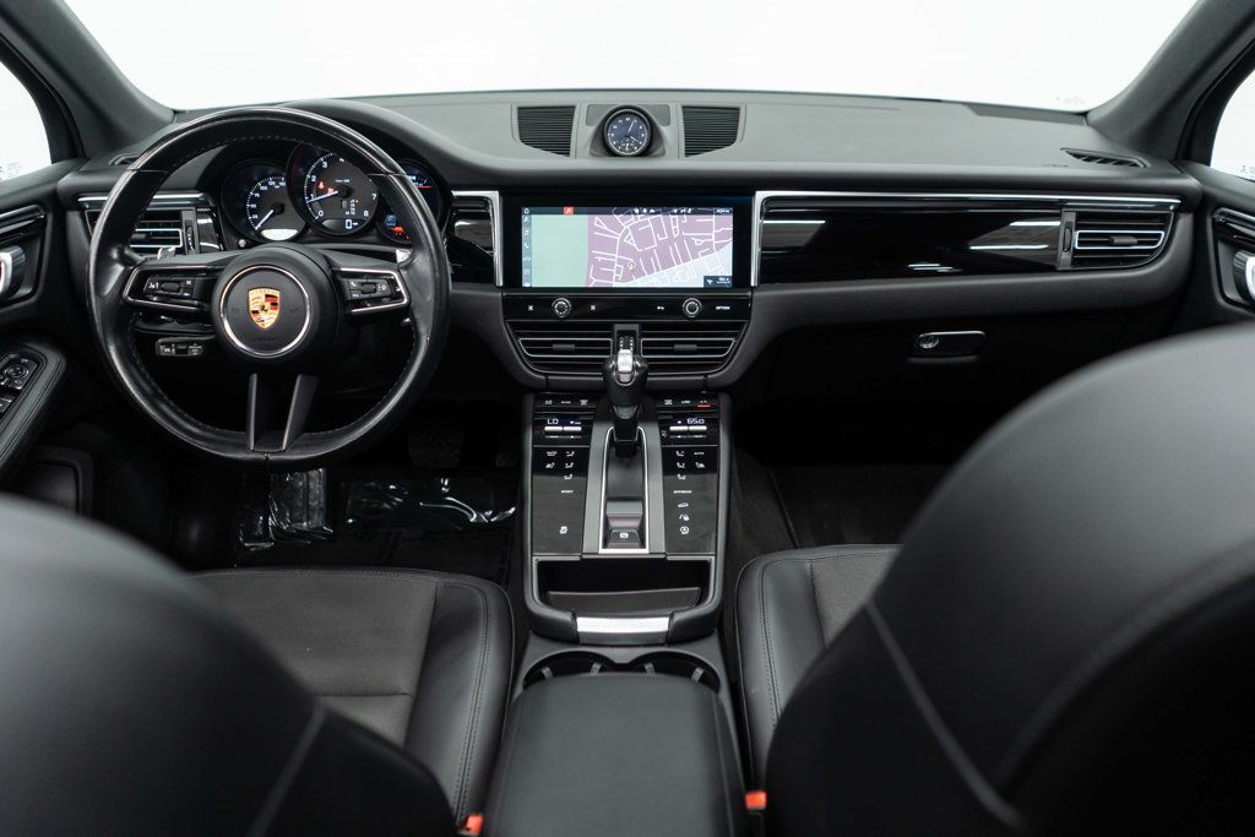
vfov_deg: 46.4
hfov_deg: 65.5
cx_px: 628
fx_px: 976
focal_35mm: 28
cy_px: 418
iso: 800
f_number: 3.2
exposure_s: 1/50
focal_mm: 28
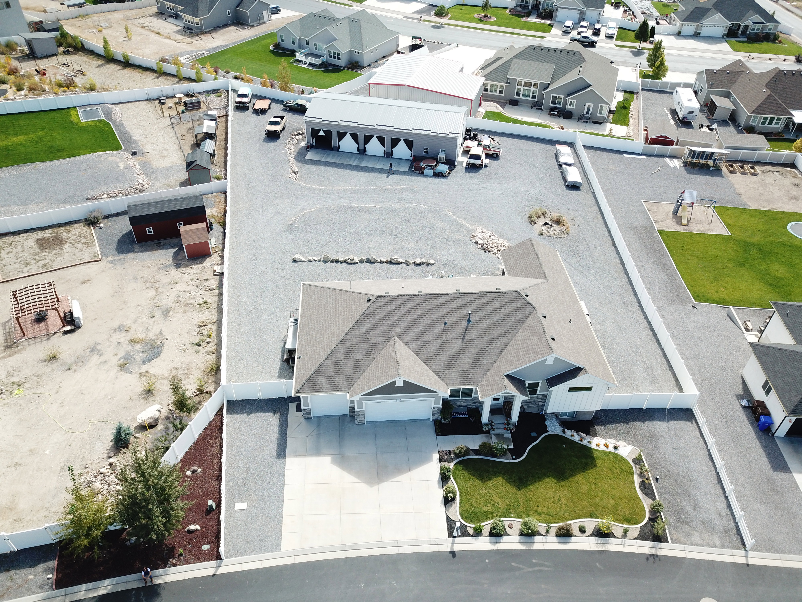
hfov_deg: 67.3
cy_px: 301
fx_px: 602
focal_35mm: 26
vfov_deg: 53.1
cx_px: 401
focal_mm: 4.73
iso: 100
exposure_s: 1/510
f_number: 2.2
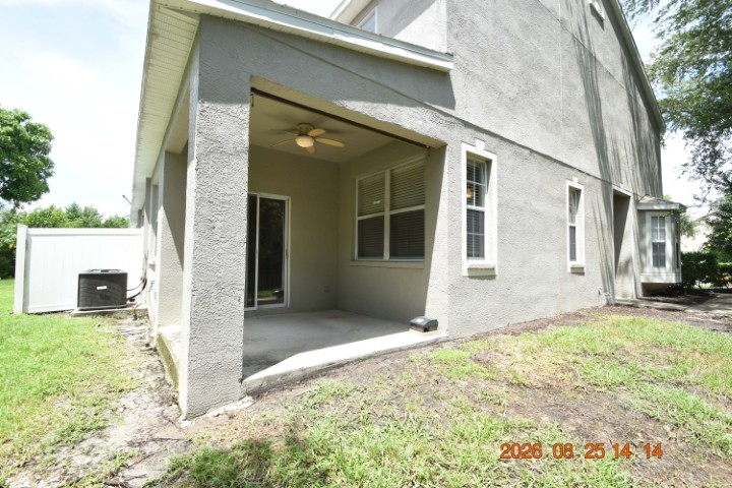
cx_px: 366
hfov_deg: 100.4
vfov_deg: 77.3
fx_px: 305
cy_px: 244
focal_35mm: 15
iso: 220
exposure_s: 1/250
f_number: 8
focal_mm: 10
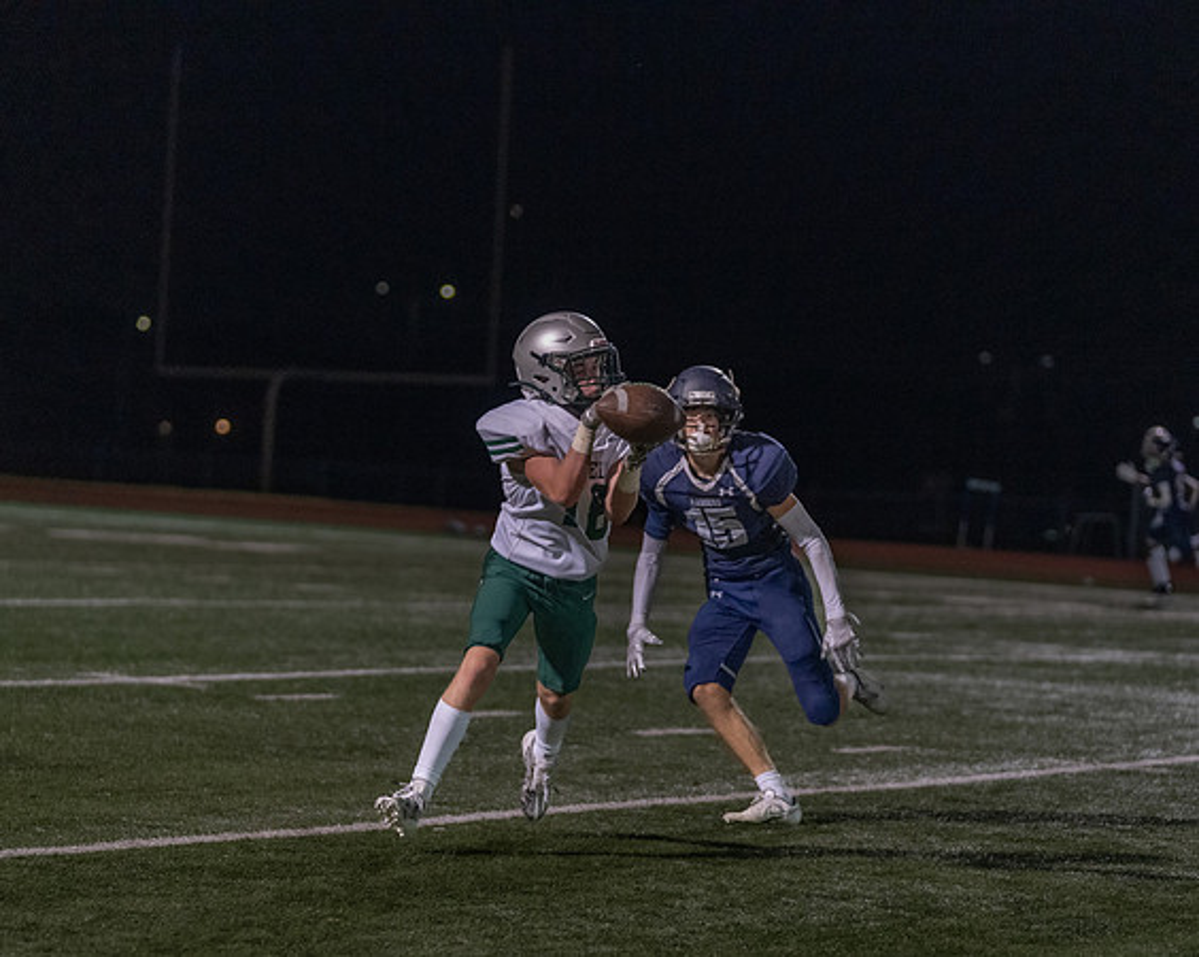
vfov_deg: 10.1
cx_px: 610
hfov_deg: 12.7
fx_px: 5395
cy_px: 498
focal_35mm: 152
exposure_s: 1/1000
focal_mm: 130
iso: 6400
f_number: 3.2
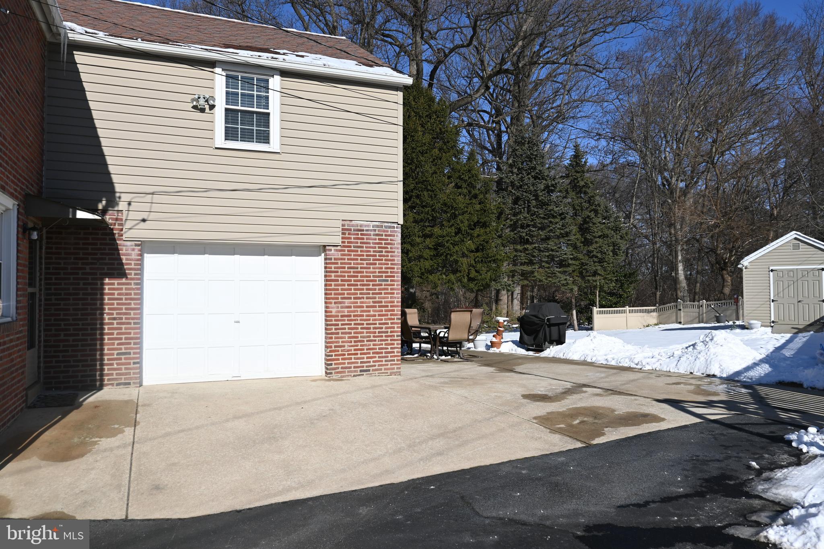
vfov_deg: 49.1
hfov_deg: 68.9
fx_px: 601
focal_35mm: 26
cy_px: 274
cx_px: 412
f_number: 8
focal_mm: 17.5
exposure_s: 1/500
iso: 100
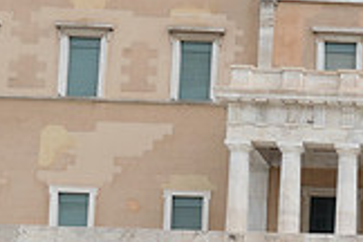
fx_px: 867
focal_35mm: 86
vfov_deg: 15.0
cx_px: 520
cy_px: 335
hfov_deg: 20.7
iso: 200
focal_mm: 8.9
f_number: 5.6
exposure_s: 1/1000
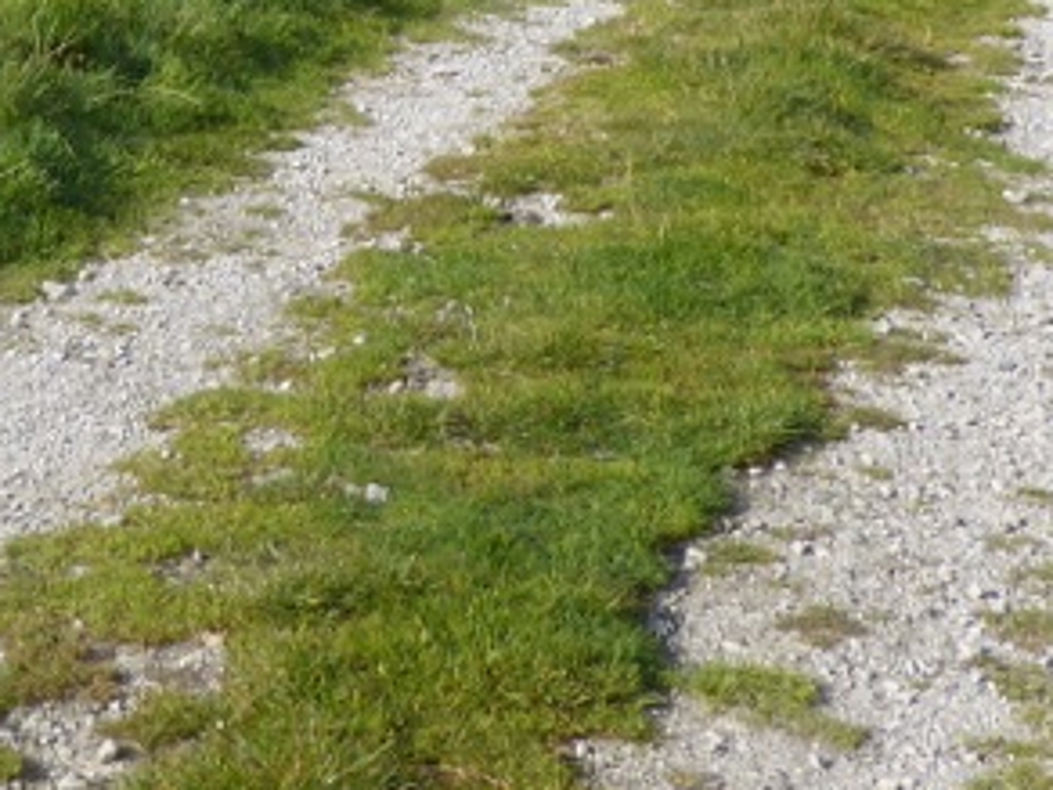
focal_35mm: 102
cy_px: -354
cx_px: 483
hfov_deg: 19.3
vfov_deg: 13.7
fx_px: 3103
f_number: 3.5
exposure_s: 1/640
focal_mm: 5.4
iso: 80
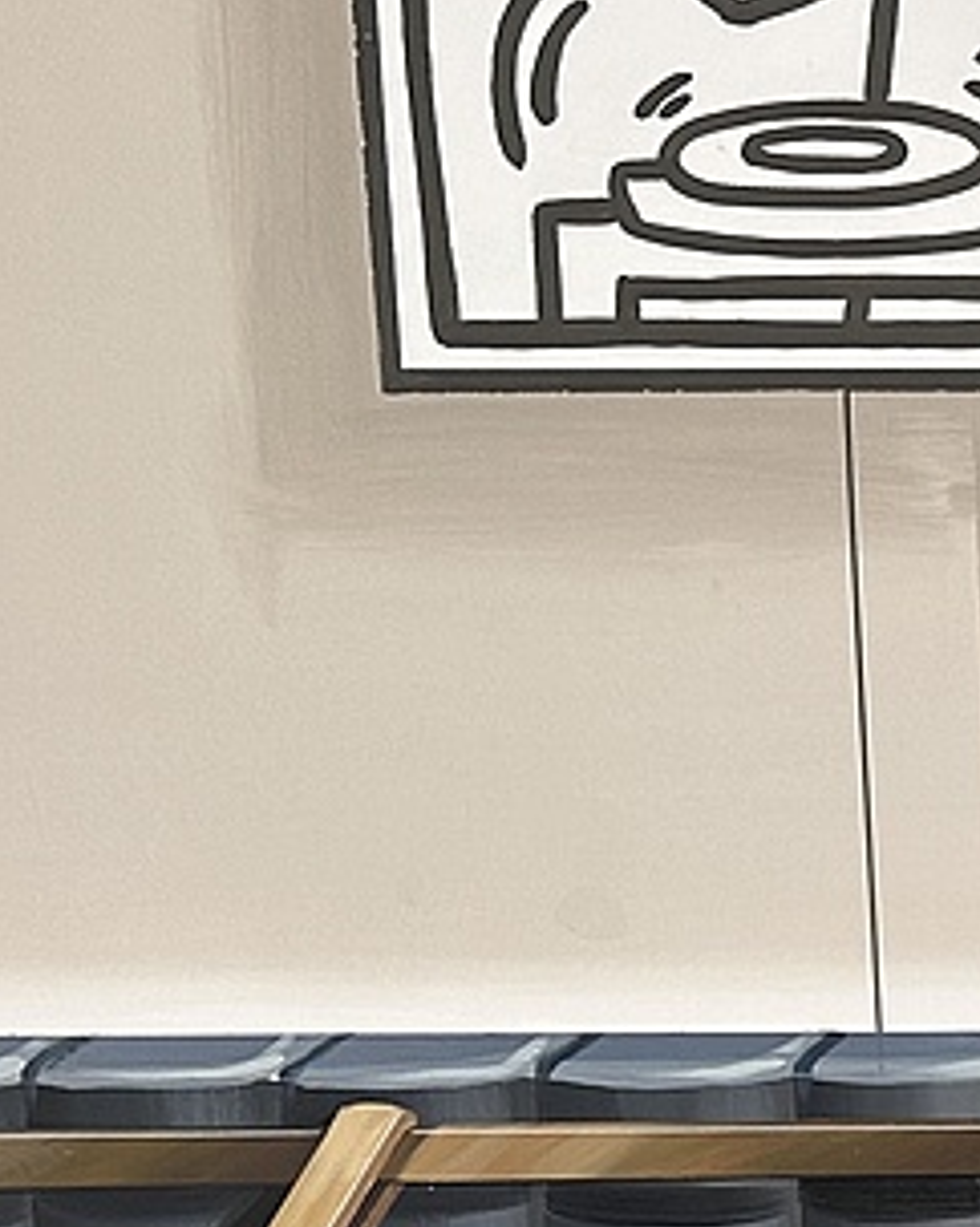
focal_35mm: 99
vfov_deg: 18.7
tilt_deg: -8.0
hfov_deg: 12.7
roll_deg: +0.8
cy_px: 1312
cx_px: 2191
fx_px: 3593
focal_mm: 6.86
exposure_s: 1/121
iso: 100
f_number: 1.78
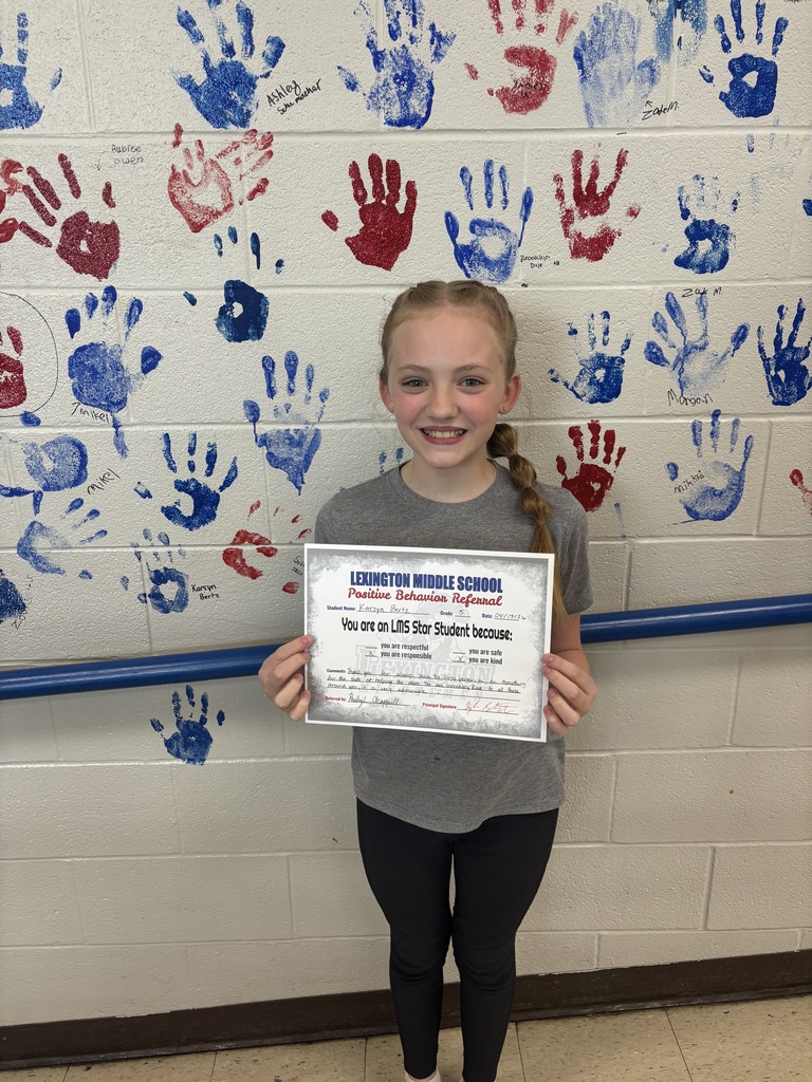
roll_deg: +0.2
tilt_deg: -18.9
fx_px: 813
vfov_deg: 67.3
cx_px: 406
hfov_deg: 53.1
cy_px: 541
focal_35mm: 26
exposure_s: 1/60
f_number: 1.6
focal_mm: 5.96
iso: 80
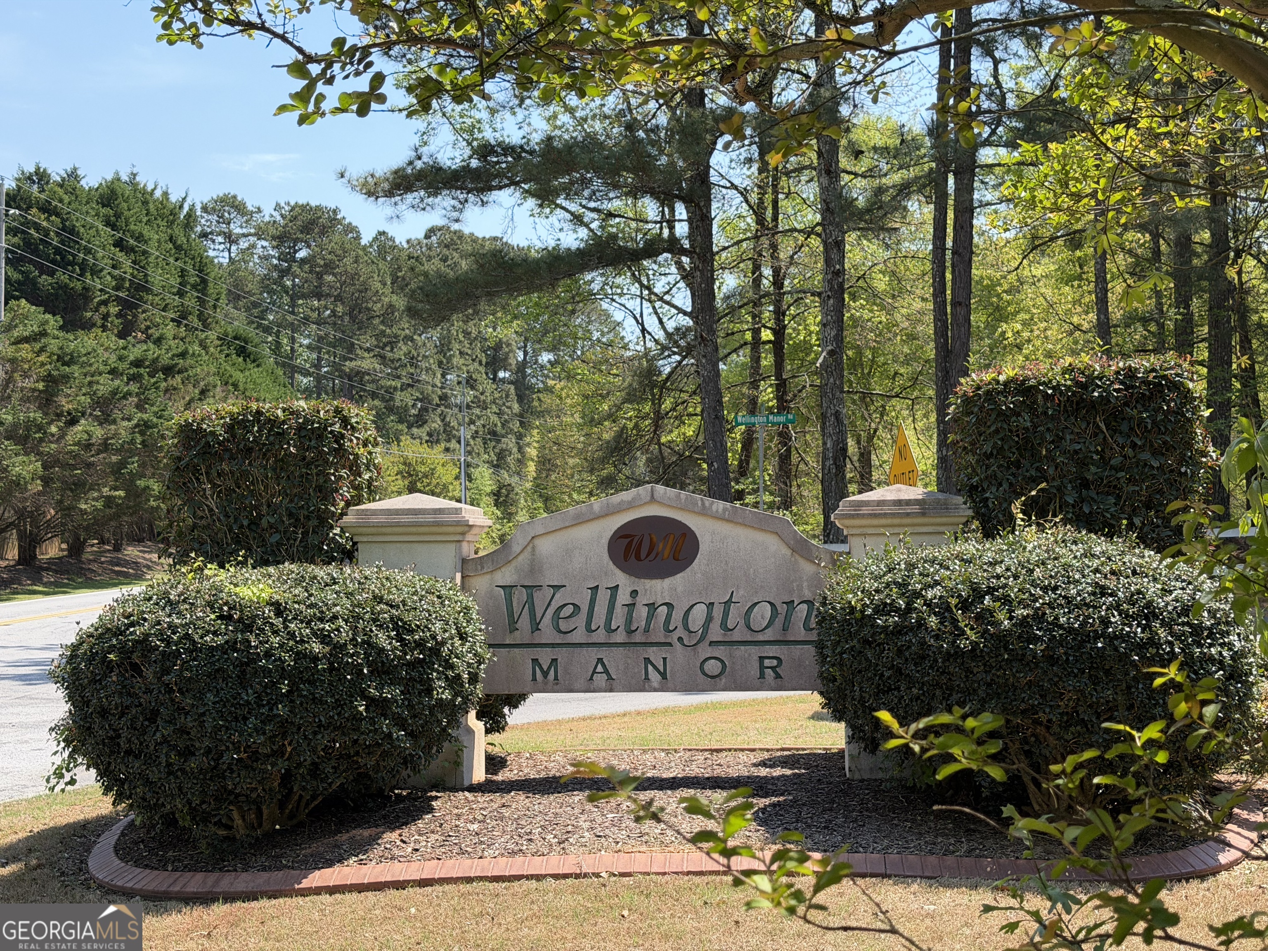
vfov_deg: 30.3
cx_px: 634
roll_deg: +1.4
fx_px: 1758
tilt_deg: +0.8
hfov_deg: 39.7
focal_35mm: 48
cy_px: 476
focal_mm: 6.76
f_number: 1.78
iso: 100
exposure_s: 1/2208
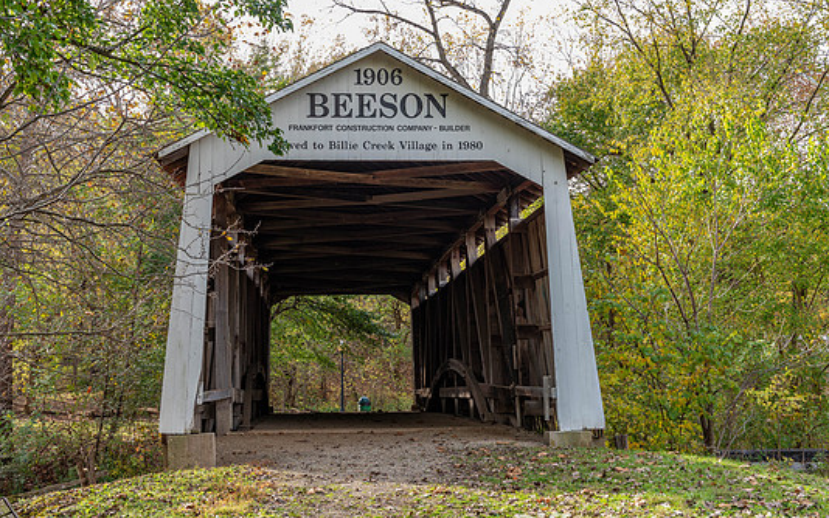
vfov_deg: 29.9
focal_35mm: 43
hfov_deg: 46.2
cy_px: 254
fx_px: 972
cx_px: 388
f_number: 9
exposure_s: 1/40
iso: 400
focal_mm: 38
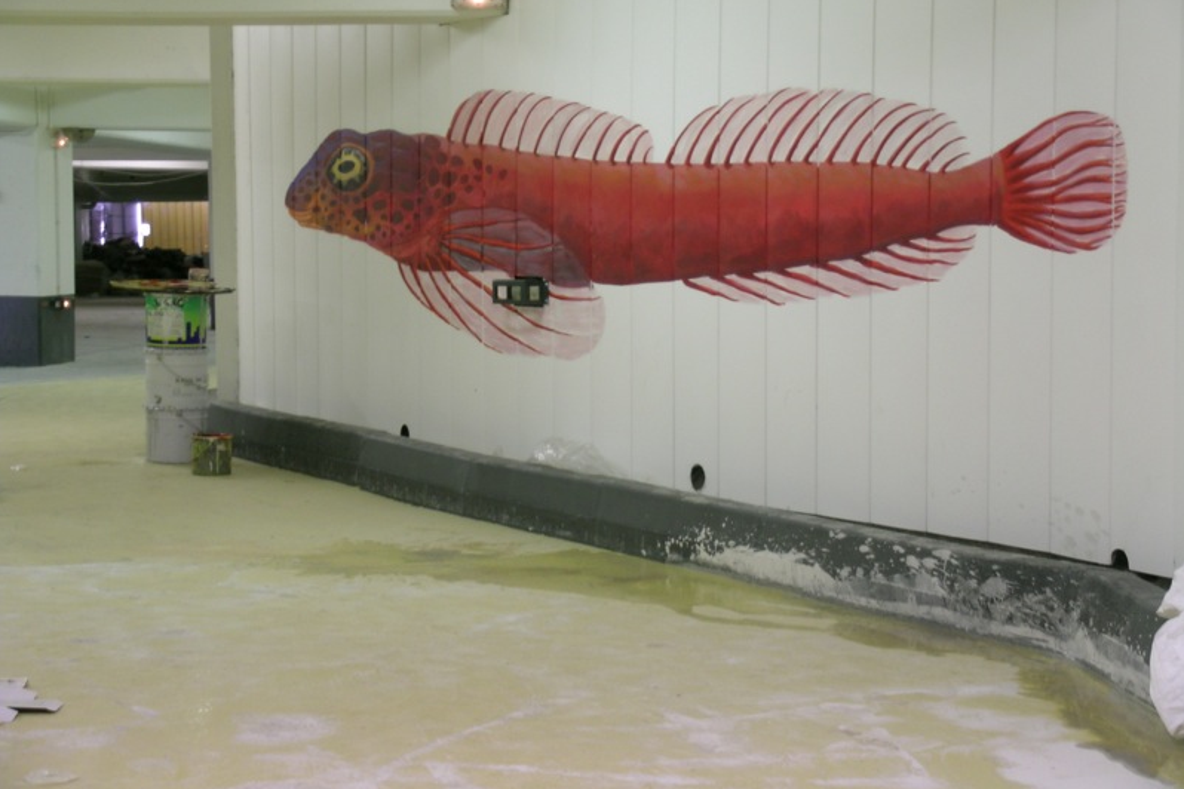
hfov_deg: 27.7
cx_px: 592
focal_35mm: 73
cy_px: 368
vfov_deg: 18.7
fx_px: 2401
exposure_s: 1/6.4
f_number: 3.9
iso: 50
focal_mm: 14.5
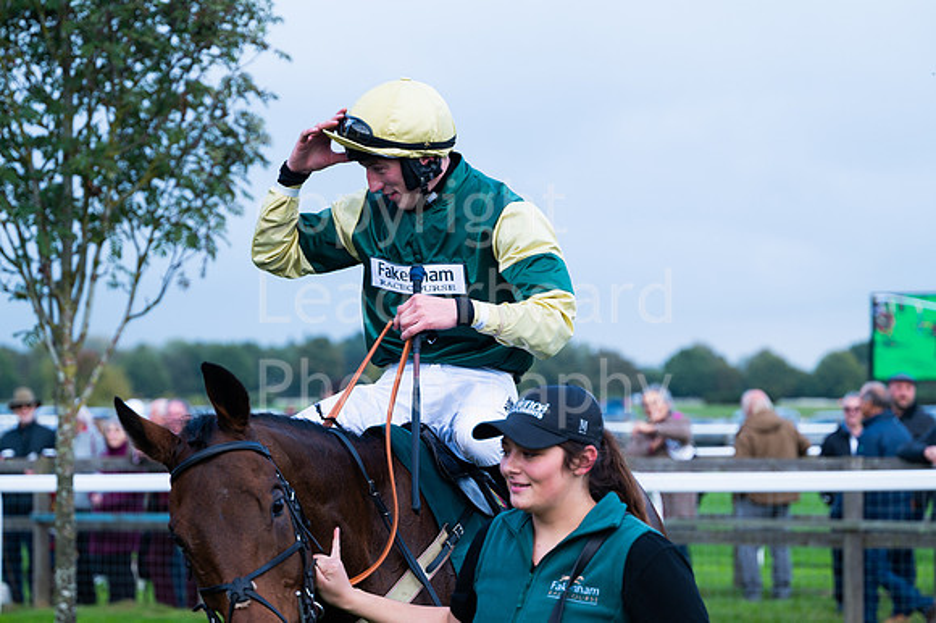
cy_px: 312
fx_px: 2546
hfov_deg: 20.8
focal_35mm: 98
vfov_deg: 13.9
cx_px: 468
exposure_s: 1/1000
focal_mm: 98
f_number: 4
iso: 500
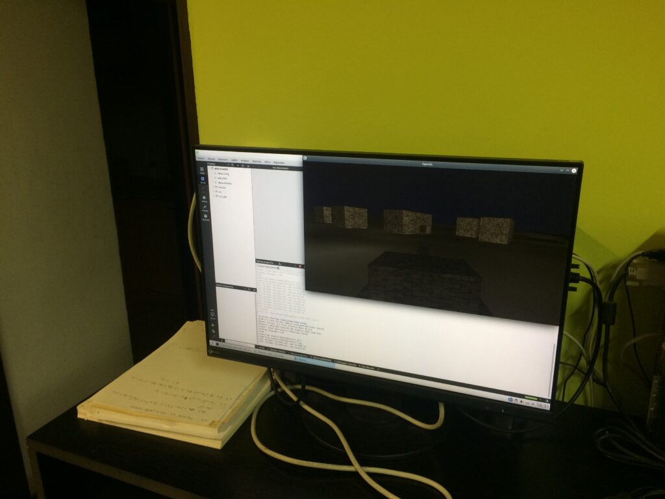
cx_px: 332
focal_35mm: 29
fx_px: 557
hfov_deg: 61.7
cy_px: 250
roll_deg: +1.9
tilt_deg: -18.6
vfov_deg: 48.2
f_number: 2.2
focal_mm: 4.15
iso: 125
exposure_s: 1/33
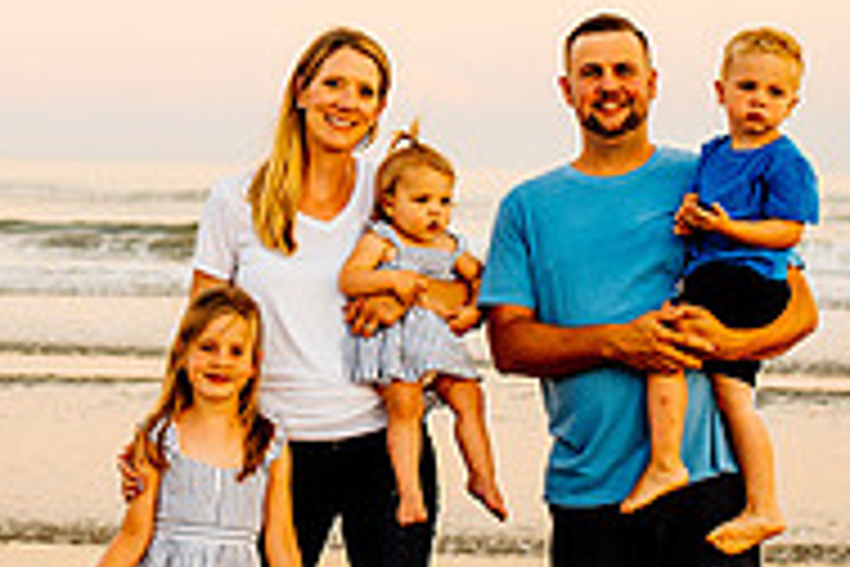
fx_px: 2668
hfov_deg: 17.8
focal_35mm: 113
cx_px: 58
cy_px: 137
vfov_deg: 12.1
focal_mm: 35
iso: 320
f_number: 2.8
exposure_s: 1/200
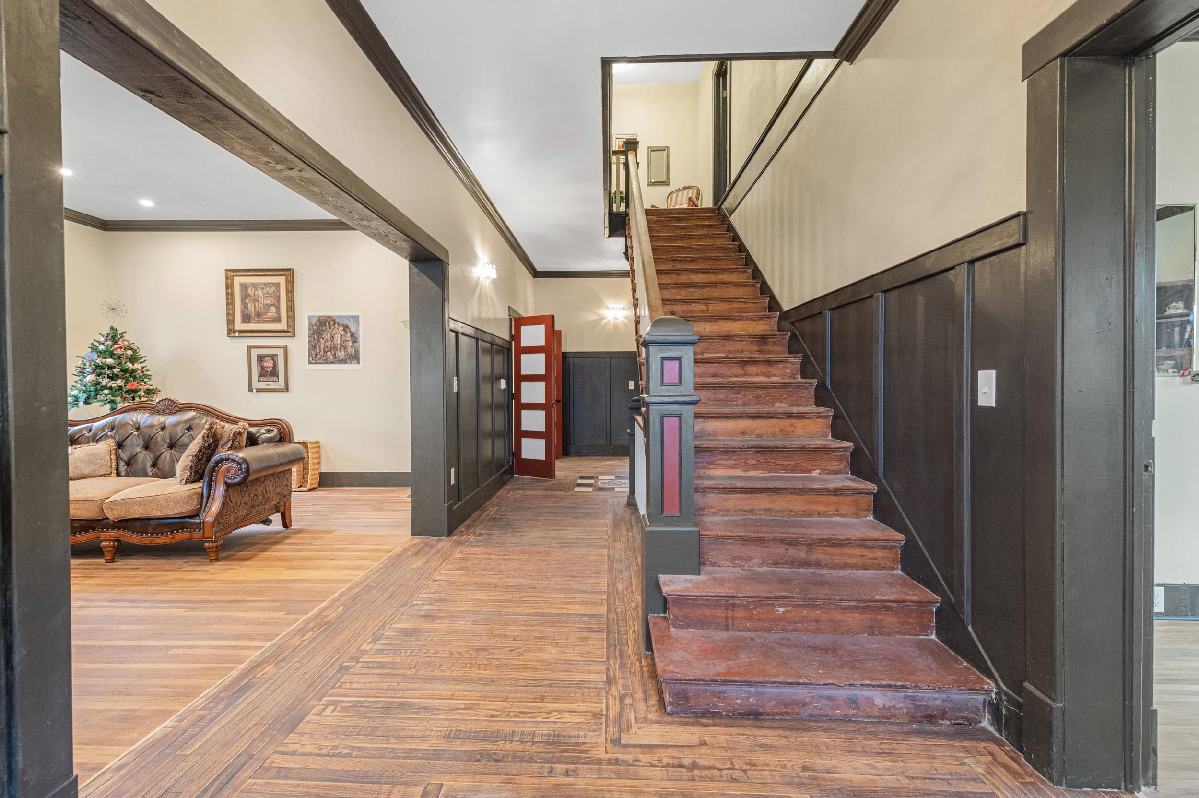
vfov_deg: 77.2
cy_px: 399
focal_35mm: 15
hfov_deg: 100.4
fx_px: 499
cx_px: 600
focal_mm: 15
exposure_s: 1/15
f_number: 5
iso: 1600
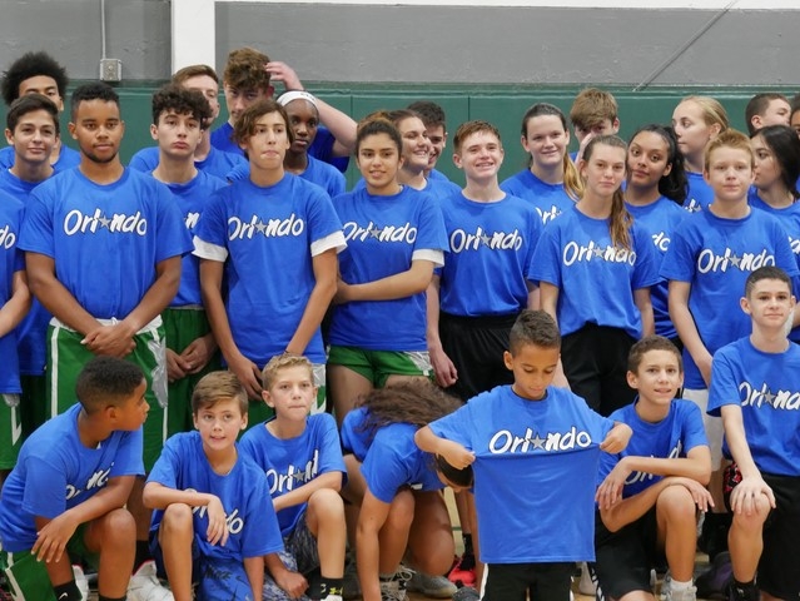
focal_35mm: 92
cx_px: 400
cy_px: 300
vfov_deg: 16.1
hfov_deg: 21.3
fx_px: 2127
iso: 3200
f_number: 4.9
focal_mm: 46
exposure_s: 1/60
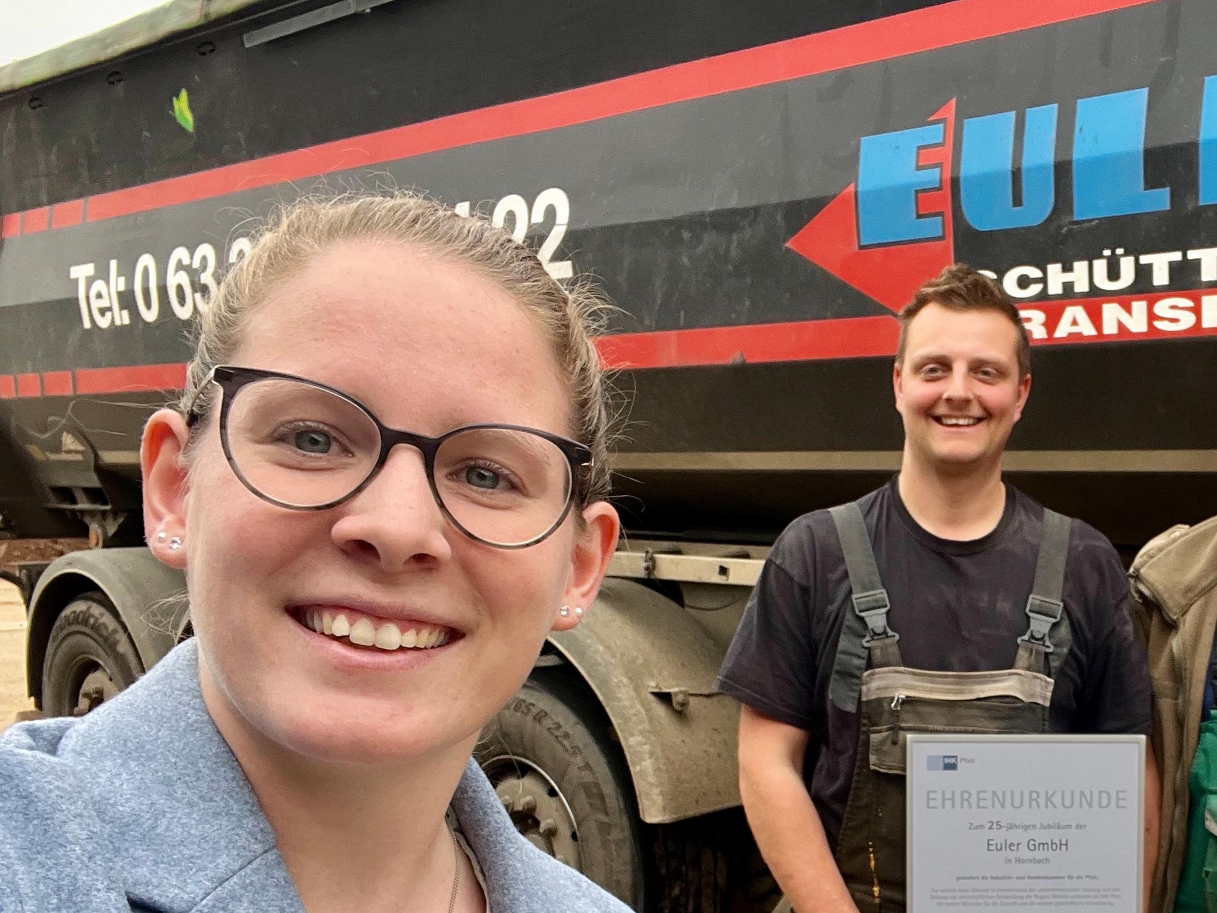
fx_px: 1477
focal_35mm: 42
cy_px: 741
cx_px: 1036
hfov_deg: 42.0
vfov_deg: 33.3
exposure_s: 1/120
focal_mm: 2.71
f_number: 2.2
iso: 40
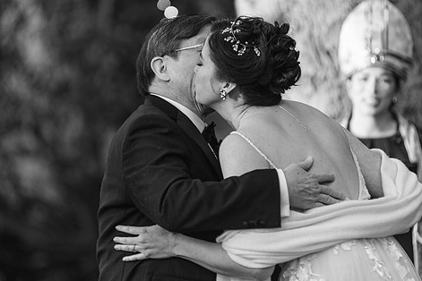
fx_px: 3259
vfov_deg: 4.9
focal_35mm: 278
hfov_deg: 7.4
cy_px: 98
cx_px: 200
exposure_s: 1/125
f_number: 2.8
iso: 200
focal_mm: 200
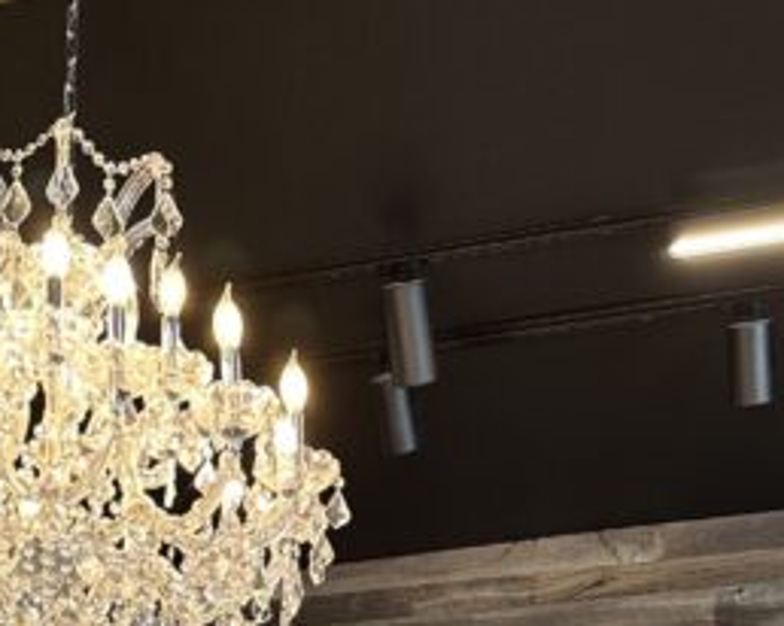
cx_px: 258
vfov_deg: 13.0
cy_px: 1456
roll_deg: -2.7
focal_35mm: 93
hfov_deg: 20.5
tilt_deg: +0.7
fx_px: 2156
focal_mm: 6.86
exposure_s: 1/120
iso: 160
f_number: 1.78
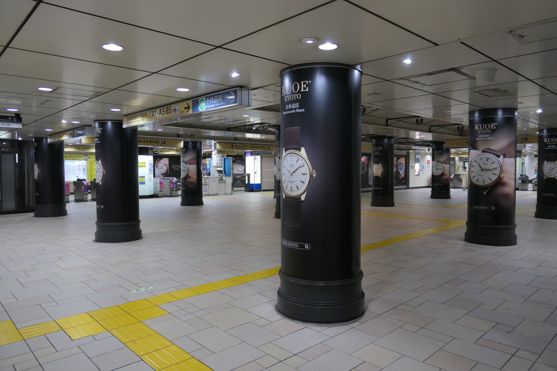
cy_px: 186
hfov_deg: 73.7
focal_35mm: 24
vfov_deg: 53.1
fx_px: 371
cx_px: 278
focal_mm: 8.8
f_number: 1.4
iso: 125
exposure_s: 1/100
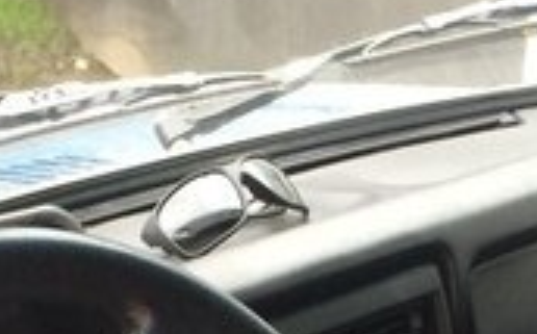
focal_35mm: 118
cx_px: 303
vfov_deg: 10.0
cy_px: 726
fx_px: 1725
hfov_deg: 17.7
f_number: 2.2
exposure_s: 1/33
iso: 100
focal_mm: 4.15
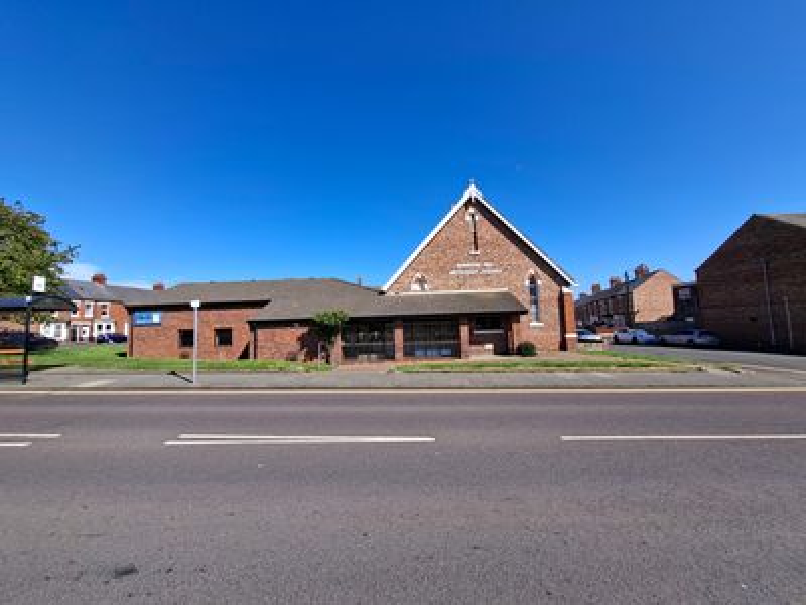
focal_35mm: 13
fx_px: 303
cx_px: 403
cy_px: 302
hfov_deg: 106.2
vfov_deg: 89.9
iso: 40
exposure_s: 1/698
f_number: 2.2
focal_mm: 1.74
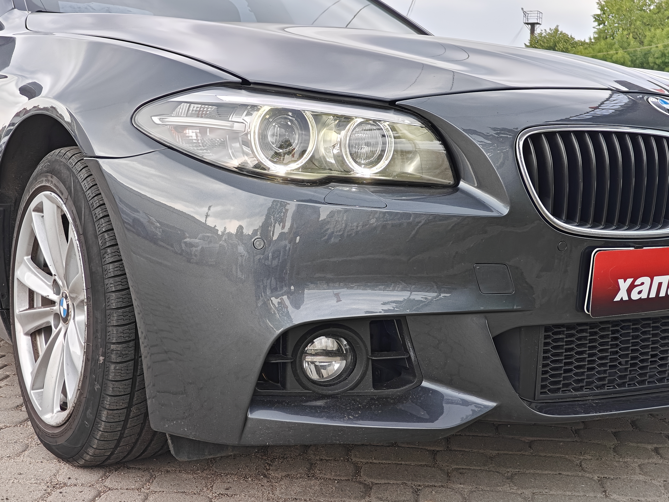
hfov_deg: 40.4
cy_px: 251
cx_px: 334
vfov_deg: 30.9
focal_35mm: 47
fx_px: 908
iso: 50
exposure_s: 1/237
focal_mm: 7.08
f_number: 2
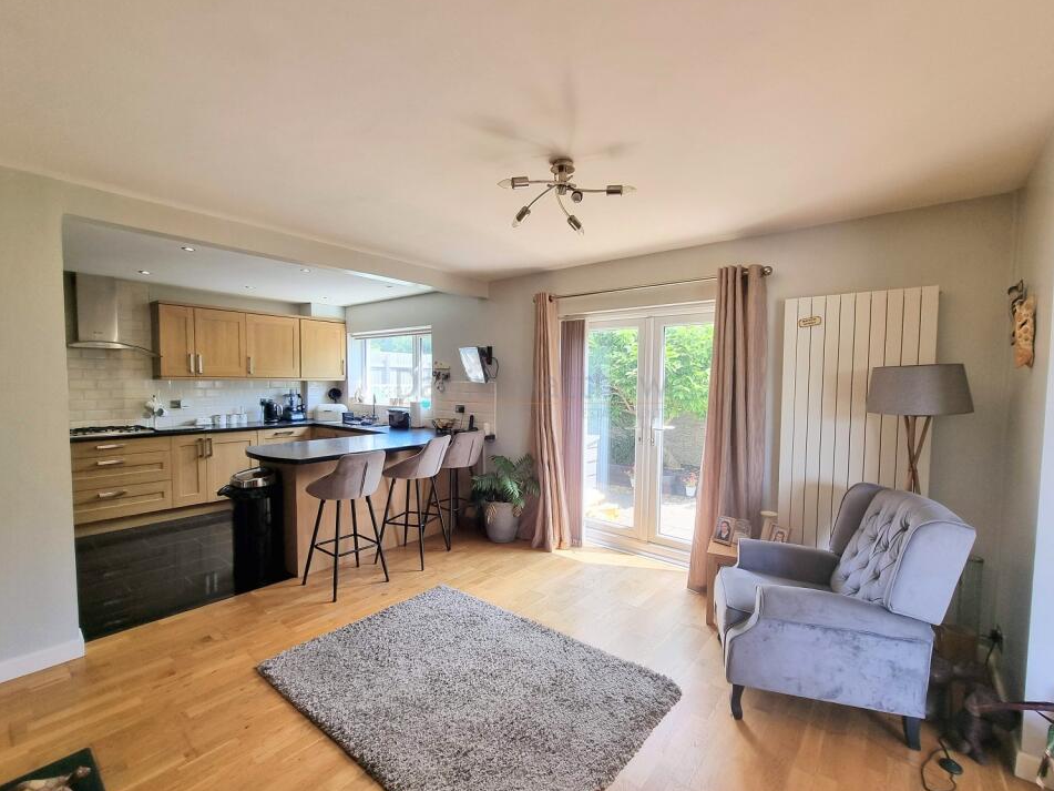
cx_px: 531
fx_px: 426
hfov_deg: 102.1
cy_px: 393
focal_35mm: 14
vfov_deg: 85.7
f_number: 2.2
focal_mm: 2.2
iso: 64
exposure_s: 1/100
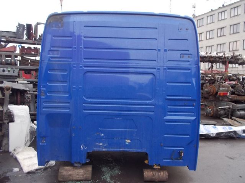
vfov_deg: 48.2
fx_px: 205
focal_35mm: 29
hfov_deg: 61.7
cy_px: 92
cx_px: 122
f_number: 3.3
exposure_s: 1/25
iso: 160
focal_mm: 4.1
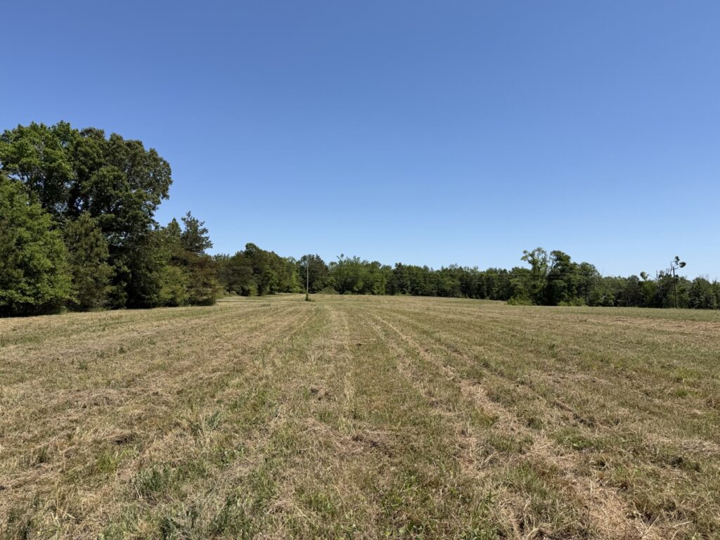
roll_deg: -1.2
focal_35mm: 24
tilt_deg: +2.8
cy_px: 270
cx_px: 360
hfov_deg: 71.6
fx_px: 499
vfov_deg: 56.8
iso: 80
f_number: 1.78
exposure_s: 1/5714
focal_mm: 6.76
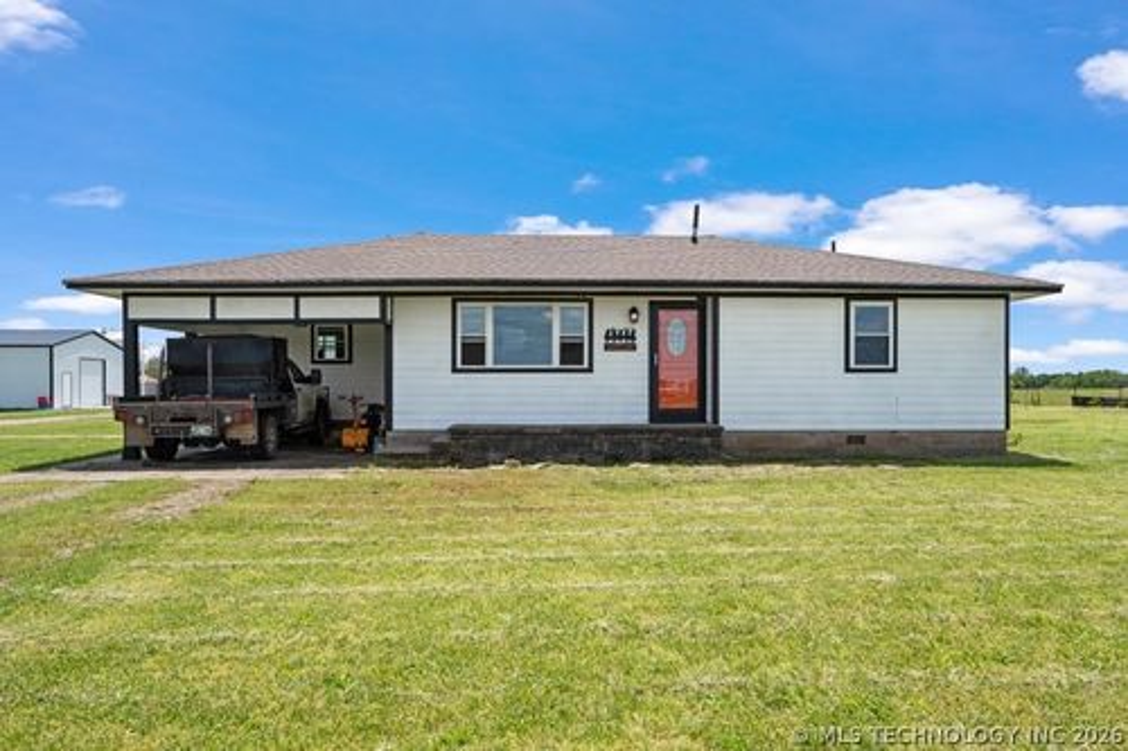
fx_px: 771
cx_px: 564
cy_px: 376
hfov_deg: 72.4
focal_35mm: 25
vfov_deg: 52.0
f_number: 8
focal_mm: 24.6
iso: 200
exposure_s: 1/800
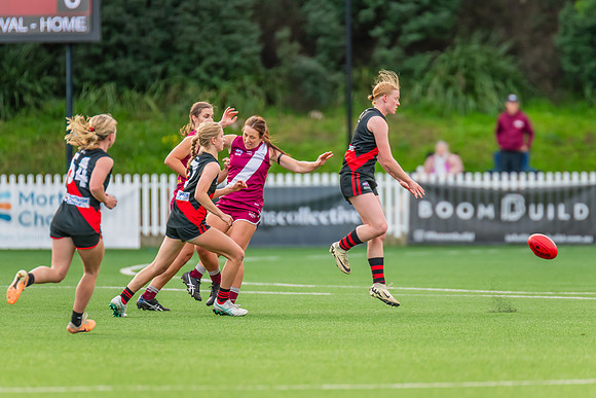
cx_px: 312
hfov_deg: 4.0
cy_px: 154
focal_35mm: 515
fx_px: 8536
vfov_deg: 2.7
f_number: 4
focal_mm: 420
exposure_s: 1/1250
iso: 1100
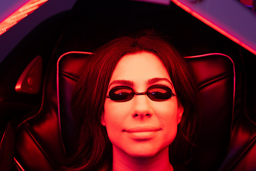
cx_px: 128
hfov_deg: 39.6
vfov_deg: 27.0
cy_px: 86
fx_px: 356
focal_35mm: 50
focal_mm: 50
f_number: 4.5
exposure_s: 1/50
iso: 200
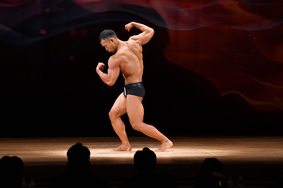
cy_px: 94
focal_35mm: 217
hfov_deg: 9.5
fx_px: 1705
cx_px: 142
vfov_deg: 6.3
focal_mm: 145
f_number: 5.6
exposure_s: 1/400
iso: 3200
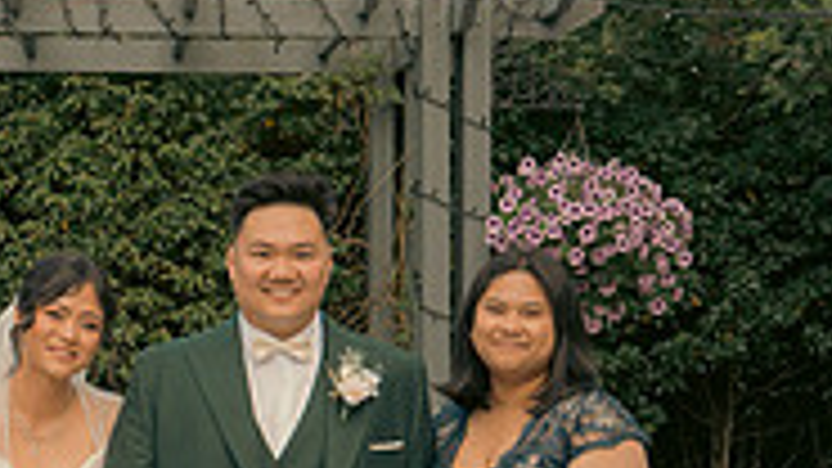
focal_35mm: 102
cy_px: 421
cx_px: 90
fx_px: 2250
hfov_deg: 20.5
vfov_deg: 11.8
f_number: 5.6
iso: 160
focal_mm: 31
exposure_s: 1/160
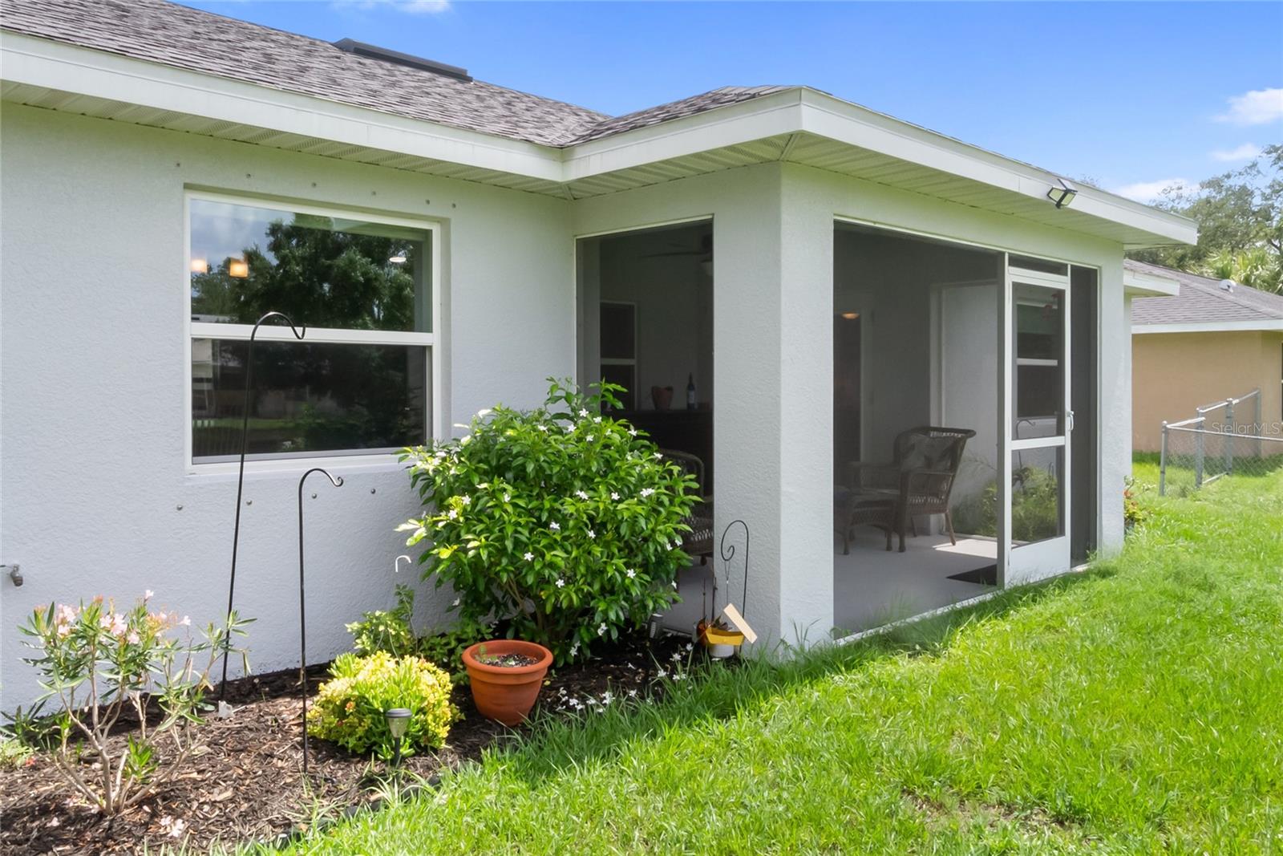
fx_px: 962
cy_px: 428
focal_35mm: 27
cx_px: 642
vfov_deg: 47.9
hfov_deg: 67.4
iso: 800
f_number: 22
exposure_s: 1/125
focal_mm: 18
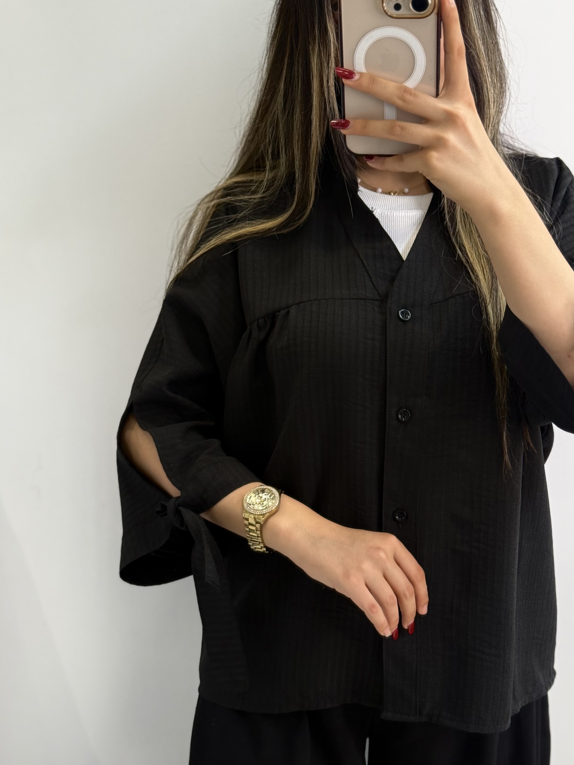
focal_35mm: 57
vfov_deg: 33.8
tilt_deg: -20.4
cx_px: 334
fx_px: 1260
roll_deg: +0.5
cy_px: 377
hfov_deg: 25.6
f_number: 1.78
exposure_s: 1/79
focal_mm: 6.76
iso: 80
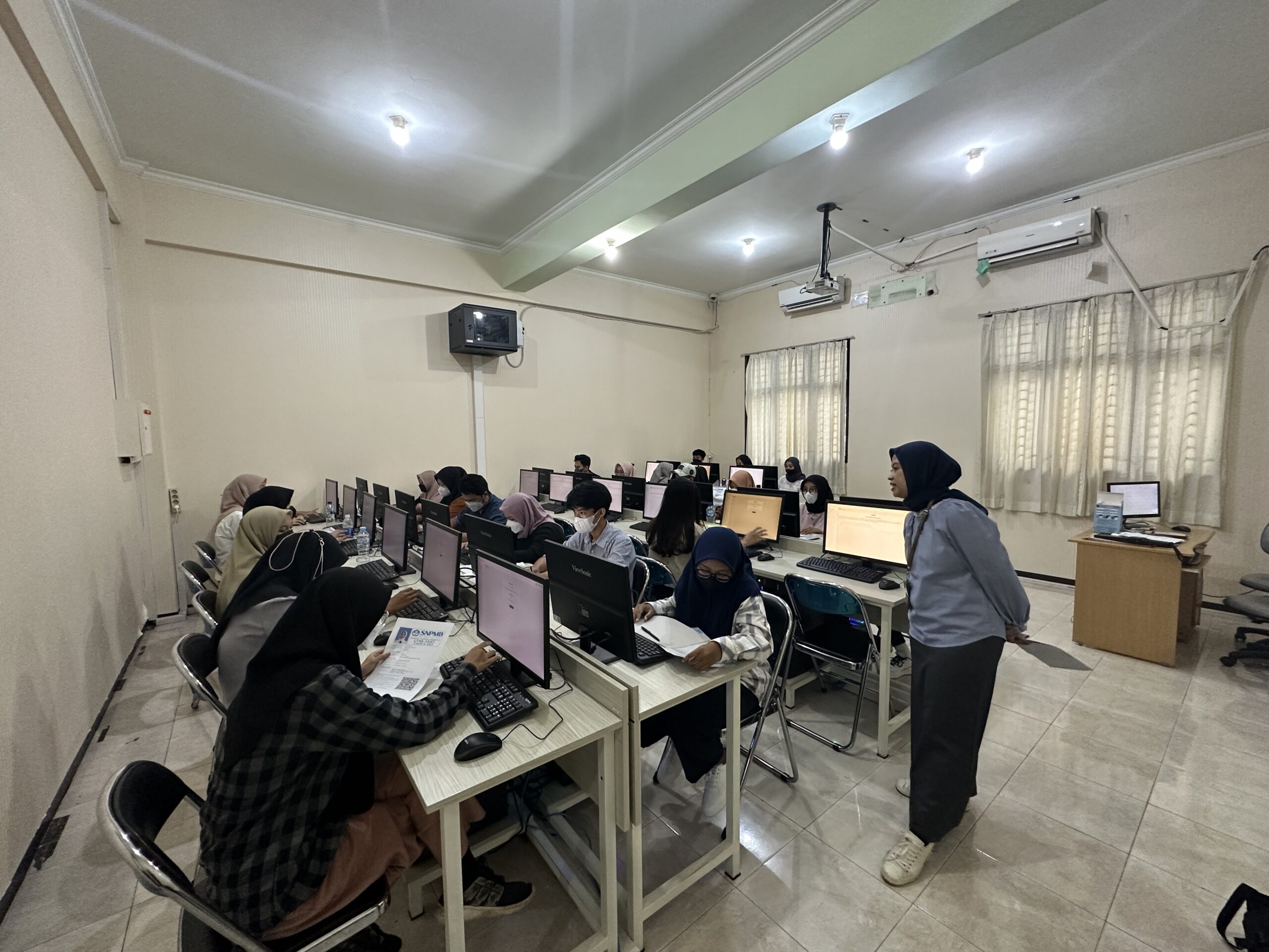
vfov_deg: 85.7
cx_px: 634
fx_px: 513
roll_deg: +0.5
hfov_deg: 102.1
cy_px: 476
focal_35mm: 14
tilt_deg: -5.1
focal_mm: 2.22
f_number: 2.2
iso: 250
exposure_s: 1/50
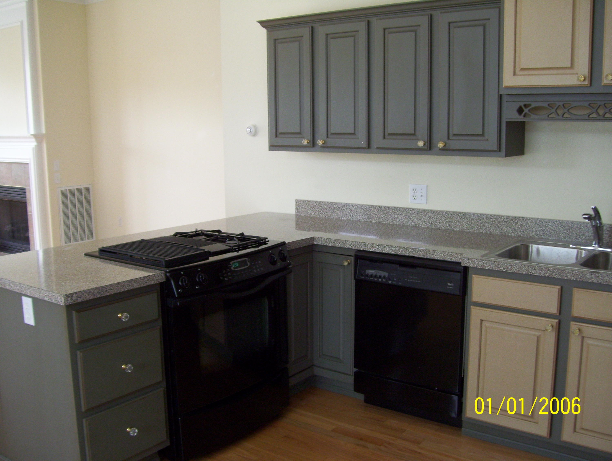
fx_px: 637
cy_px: 230
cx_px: 306
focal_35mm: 36
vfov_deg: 39.7
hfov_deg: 51.3
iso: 160
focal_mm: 6
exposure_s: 1/30
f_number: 2.7
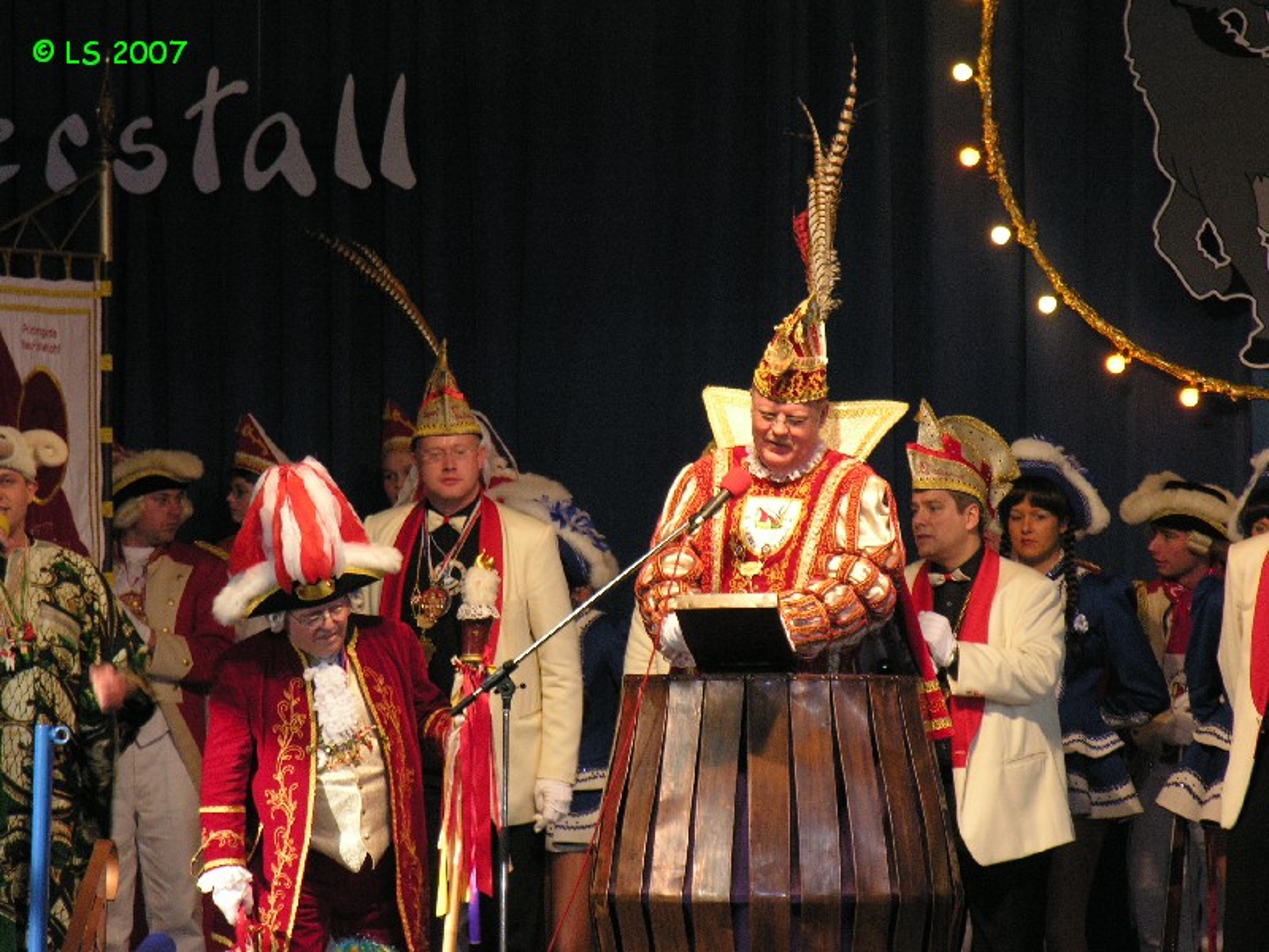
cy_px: 476
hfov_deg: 6.8
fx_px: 10668
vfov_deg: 5.1
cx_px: 634
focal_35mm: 291
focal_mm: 74
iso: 200
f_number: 4.8
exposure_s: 1/30
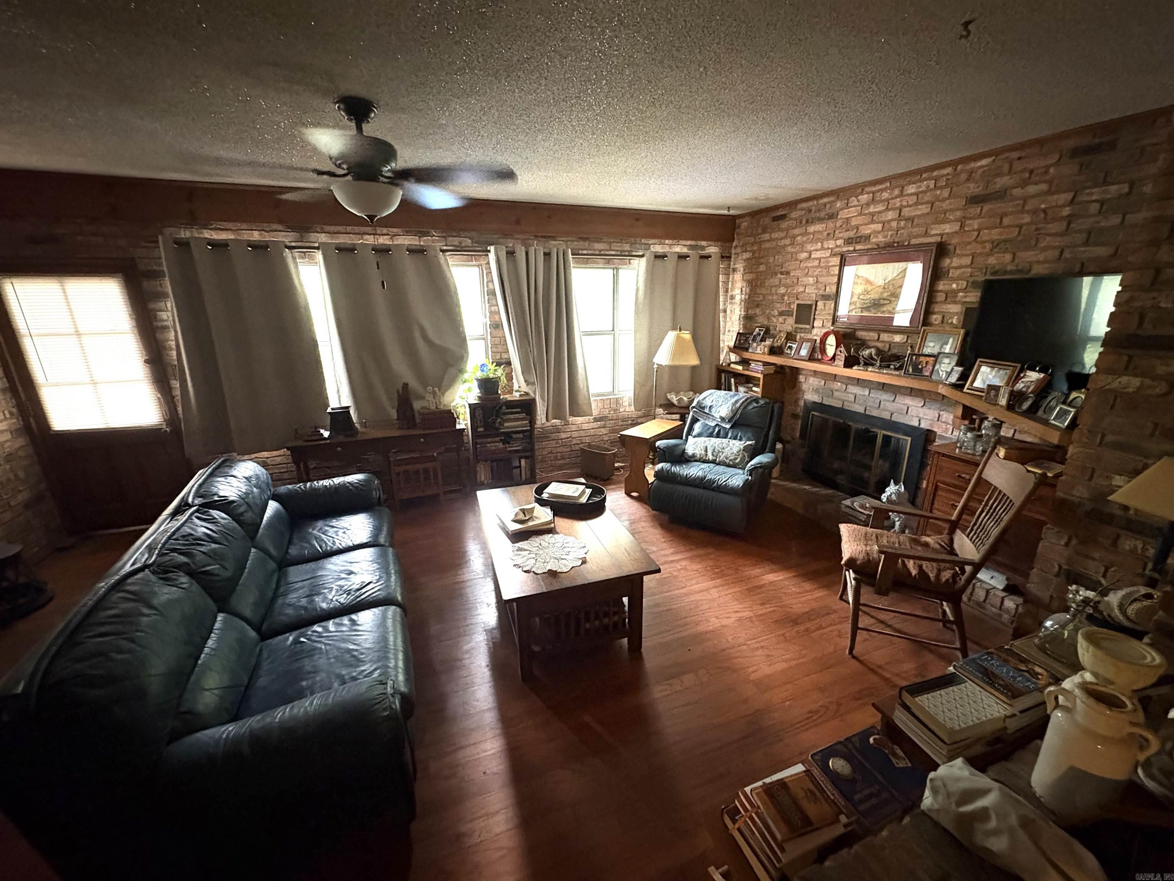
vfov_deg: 85.7
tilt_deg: -16.7
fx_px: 475
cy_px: 440
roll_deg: +1.3
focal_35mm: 14
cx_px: 587
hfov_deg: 102.1
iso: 1000
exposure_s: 1/30
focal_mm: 2.22
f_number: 2.2
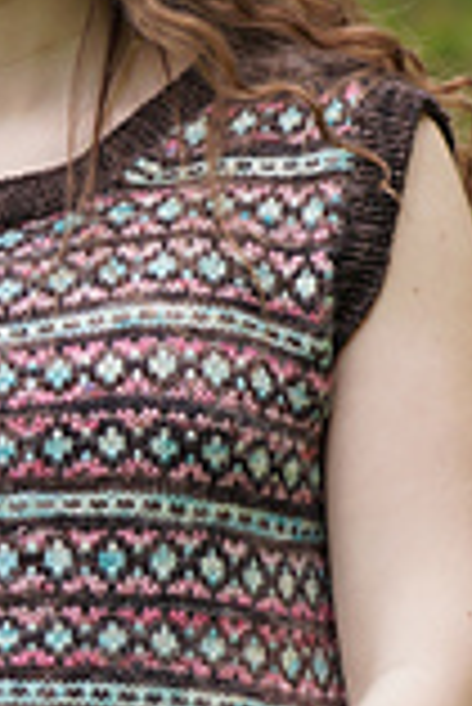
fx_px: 4493
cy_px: 369
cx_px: 106
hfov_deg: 6.0
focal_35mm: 229
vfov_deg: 9.0
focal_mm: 72
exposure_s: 1/160
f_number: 4
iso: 100
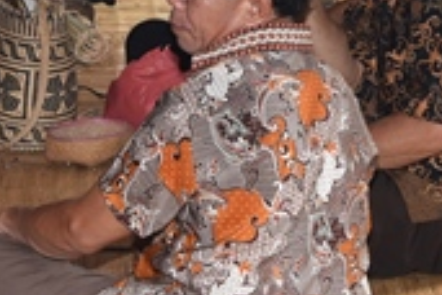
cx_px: 233
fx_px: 2504
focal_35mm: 204
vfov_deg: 6.6
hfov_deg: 10.1
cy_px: -225
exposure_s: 1/60
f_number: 6.3
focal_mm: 34
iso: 640
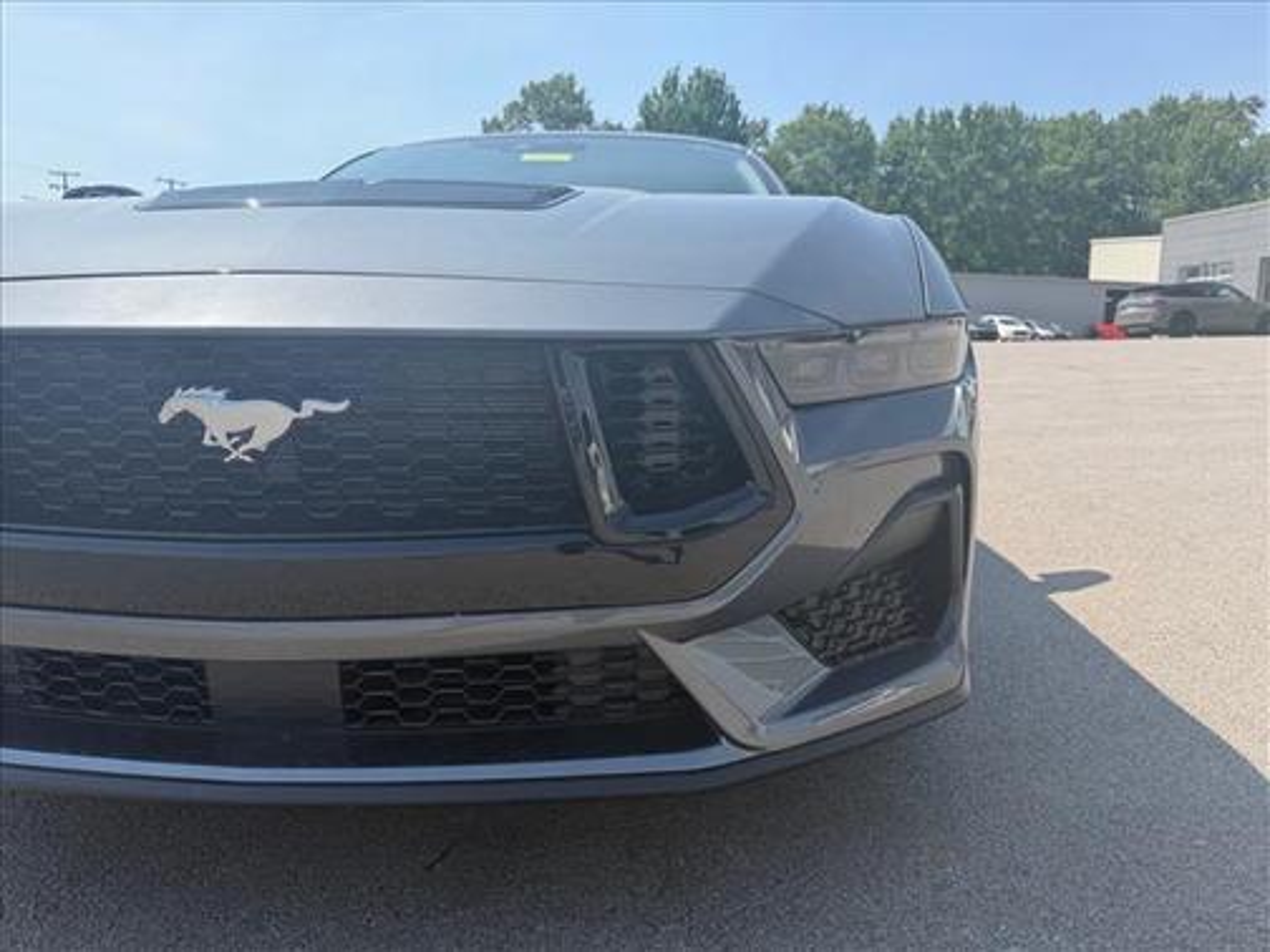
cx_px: 635
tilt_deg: -5.9
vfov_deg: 56.8
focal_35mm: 24
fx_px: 881
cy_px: 476
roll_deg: -2.0
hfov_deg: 71.6
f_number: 1.78
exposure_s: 1/3584
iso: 100
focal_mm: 6.76
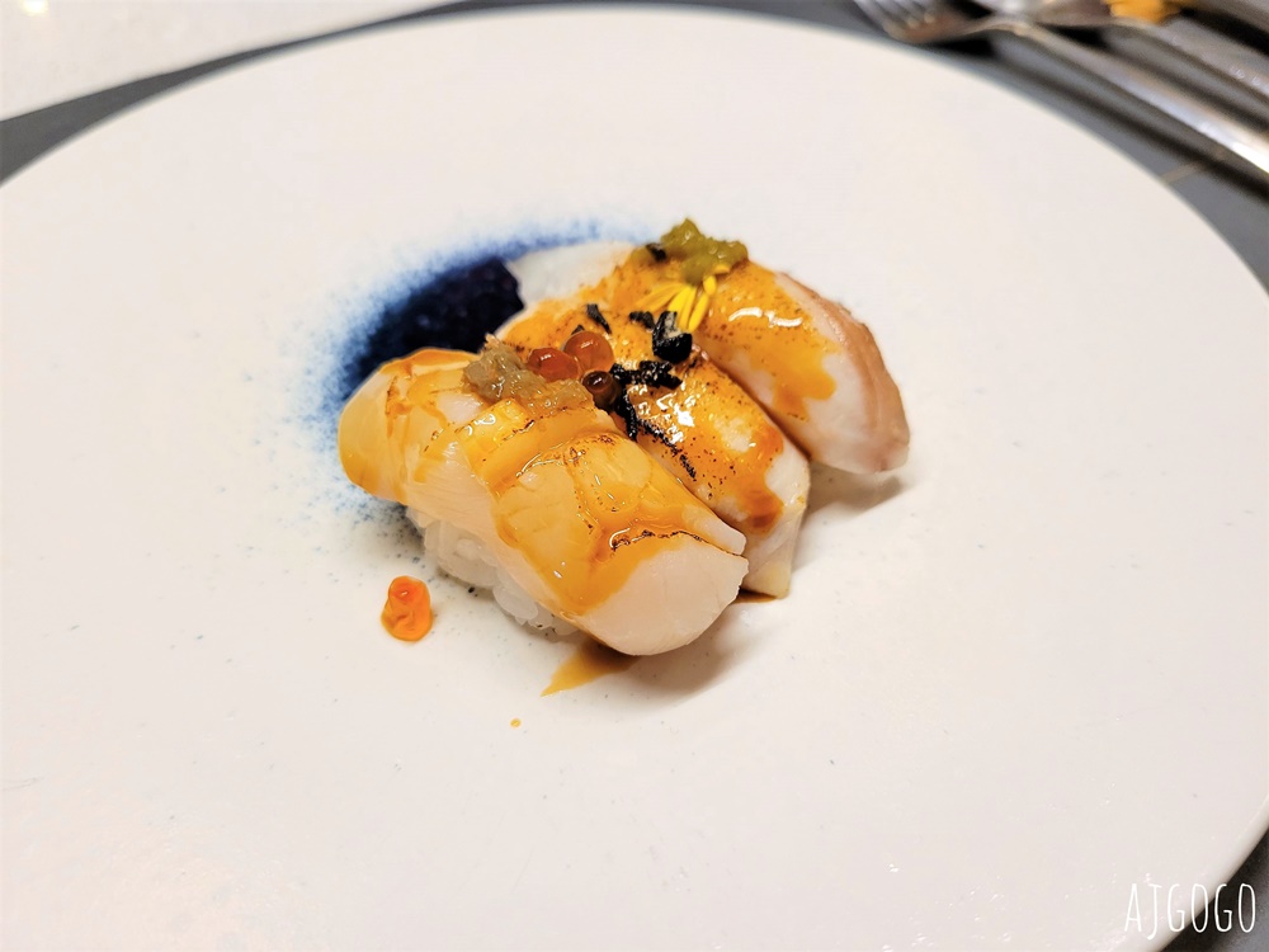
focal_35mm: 26
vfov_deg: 53.1
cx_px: 634
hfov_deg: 67.3
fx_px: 953
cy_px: 476
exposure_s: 1/120
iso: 250
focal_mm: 5.4
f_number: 1.8
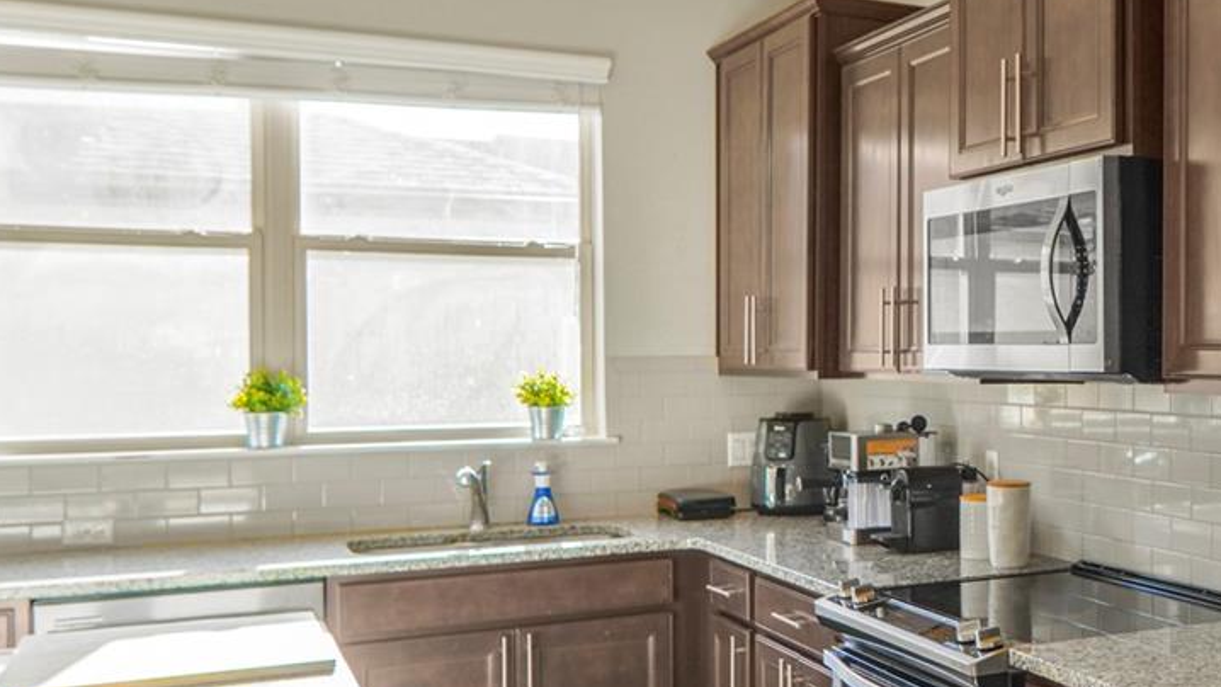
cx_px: 1095
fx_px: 1360
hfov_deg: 44.1
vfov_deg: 28.4
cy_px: 338
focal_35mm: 42
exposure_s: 1/60
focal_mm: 12
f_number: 2.8
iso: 100
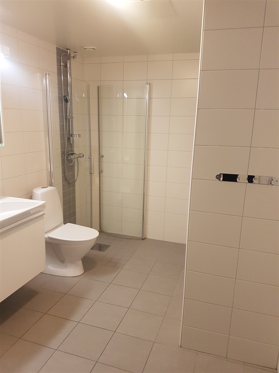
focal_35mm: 26
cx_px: 140
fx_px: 279
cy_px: 186
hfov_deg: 53.1
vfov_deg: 67.3
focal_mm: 4.2
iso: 160
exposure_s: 1/33
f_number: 1.7
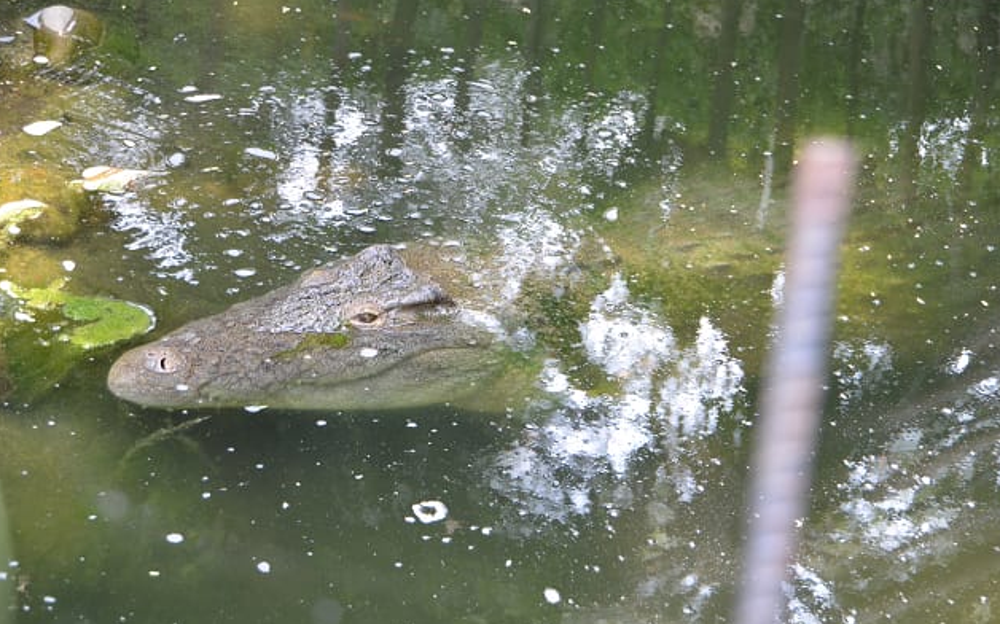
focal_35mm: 108
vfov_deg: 12.1
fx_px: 2942
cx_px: 501
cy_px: 304
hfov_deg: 19.3
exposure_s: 1/100
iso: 800
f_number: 5.3
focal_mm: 70
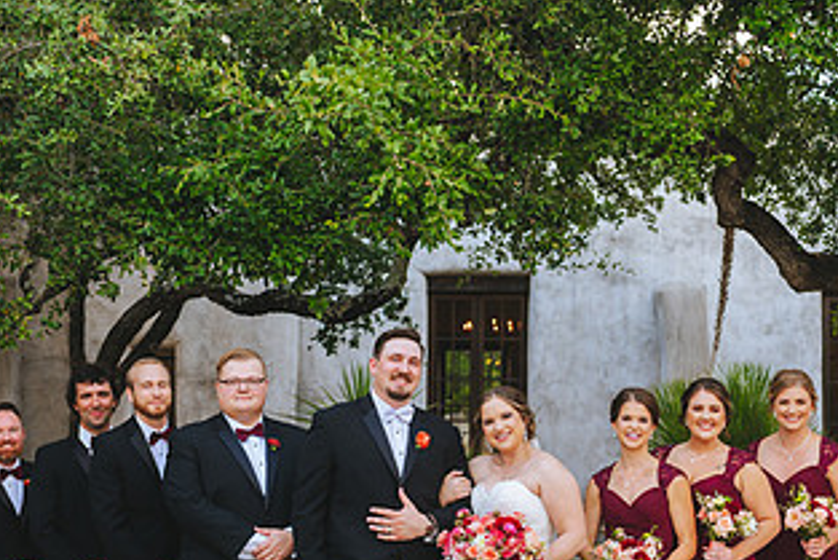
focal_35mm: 67
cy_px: 443
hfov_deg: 30.0
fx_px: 1560
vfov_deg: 20.1
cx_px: 360
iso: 200
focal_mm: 34
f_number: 2.8
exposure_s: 1/250
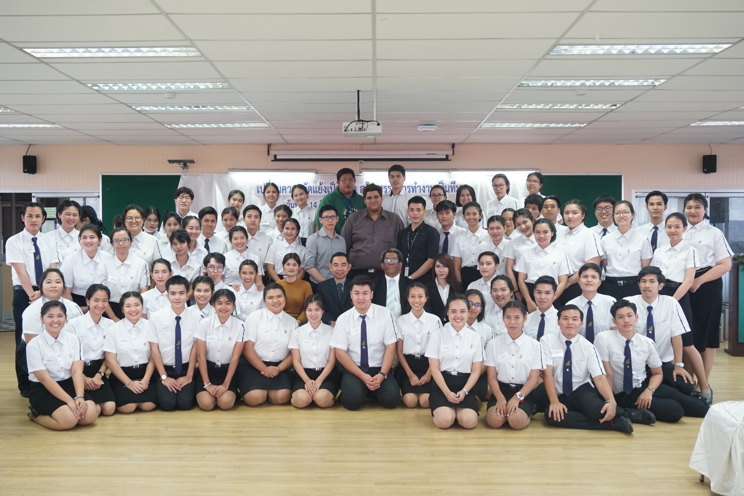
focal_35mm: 39
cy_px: 252
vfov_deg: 34.6
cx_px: 366
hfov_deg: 50.1
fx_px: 796
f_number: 5.6
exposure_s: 1/60
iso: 1250
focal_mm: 25
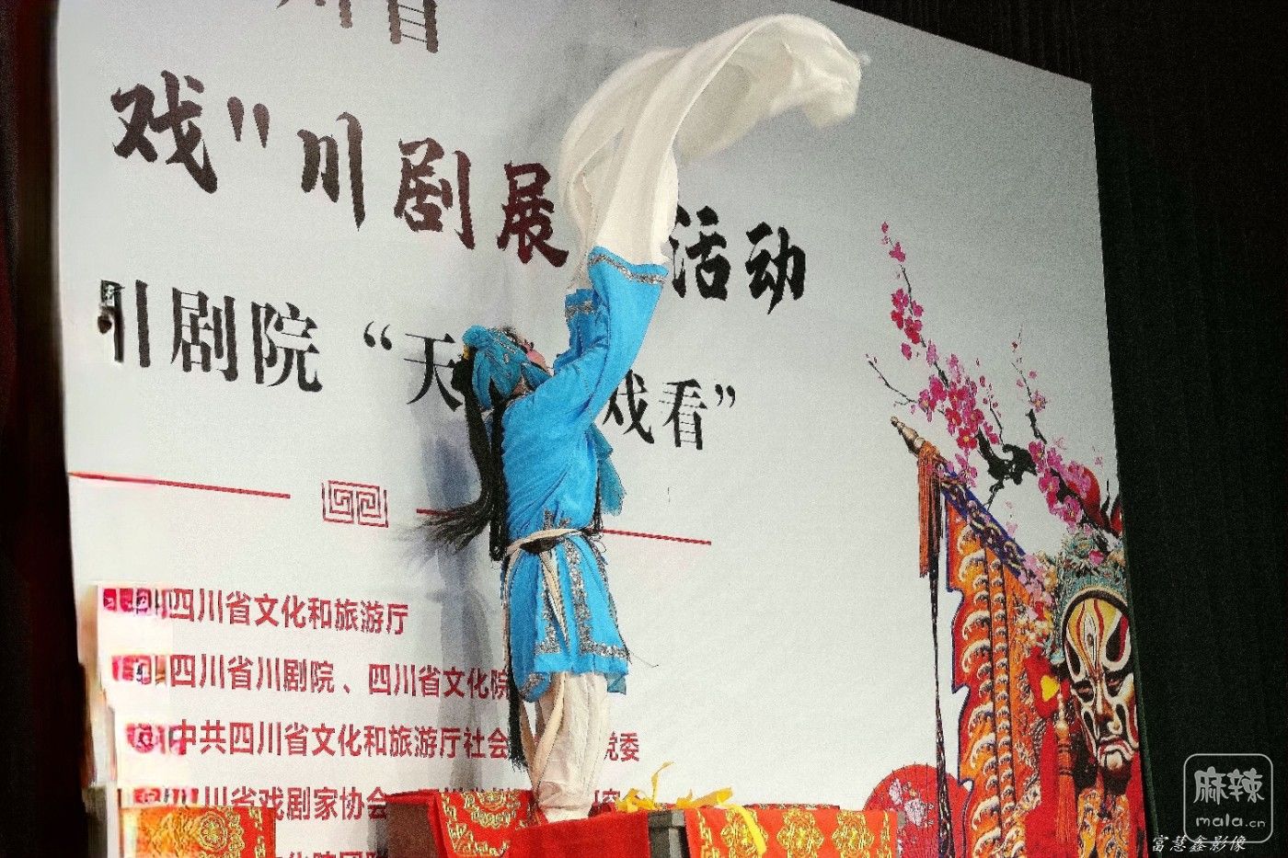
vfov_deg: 17.5
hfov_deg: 26.0
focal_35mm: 78
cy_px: 429
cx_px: 644
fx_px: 2790
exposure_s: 1/160
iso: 1250
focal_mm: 78
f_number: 5
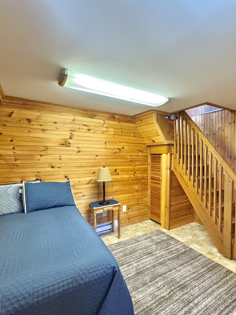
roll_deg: -0.4
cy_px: 159
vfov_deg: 84.7
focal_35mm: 19
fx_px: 173
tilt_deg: -1.6
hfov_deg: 66.5
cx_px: 160
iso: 500
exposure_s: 1/60
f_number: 2.2
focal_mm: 2.22
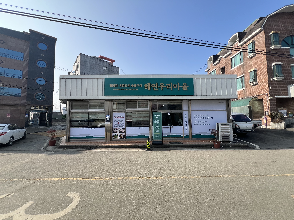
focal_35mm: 13
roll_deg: +1.3
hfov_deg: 106.2
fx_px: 110
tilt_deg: +3.6
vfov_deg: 89.9
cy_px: 110
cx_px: 147
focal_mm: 1.57
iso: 32
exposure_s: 1/742
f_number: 1.8
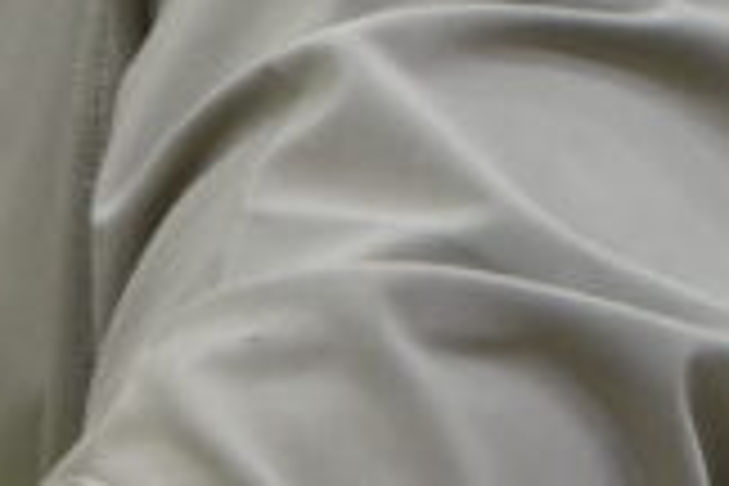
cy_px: -27
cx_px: -356
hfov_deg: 4.8
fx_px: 8727
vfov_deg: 3.2
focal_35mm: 431
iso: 900
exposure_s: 1/60
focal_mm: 50
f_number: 4
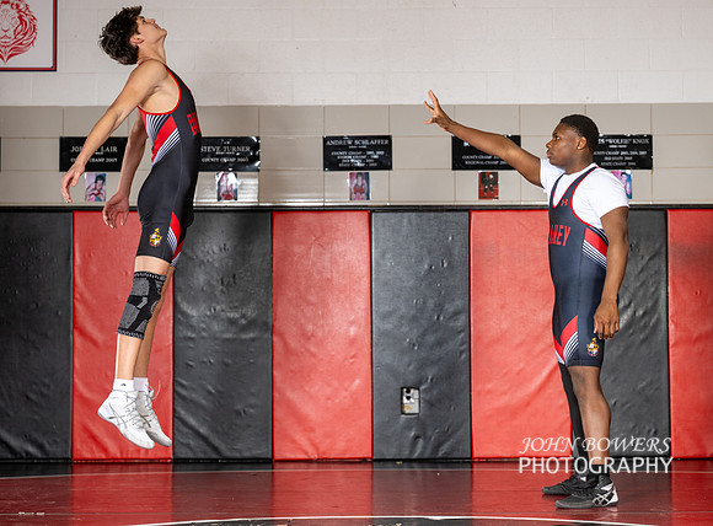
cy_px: 272
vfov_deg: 18.6
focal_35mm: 79
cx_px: 394
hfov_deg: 25.0
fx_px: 1608
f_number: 4.5
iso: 200
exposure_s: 1/100
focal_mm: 70
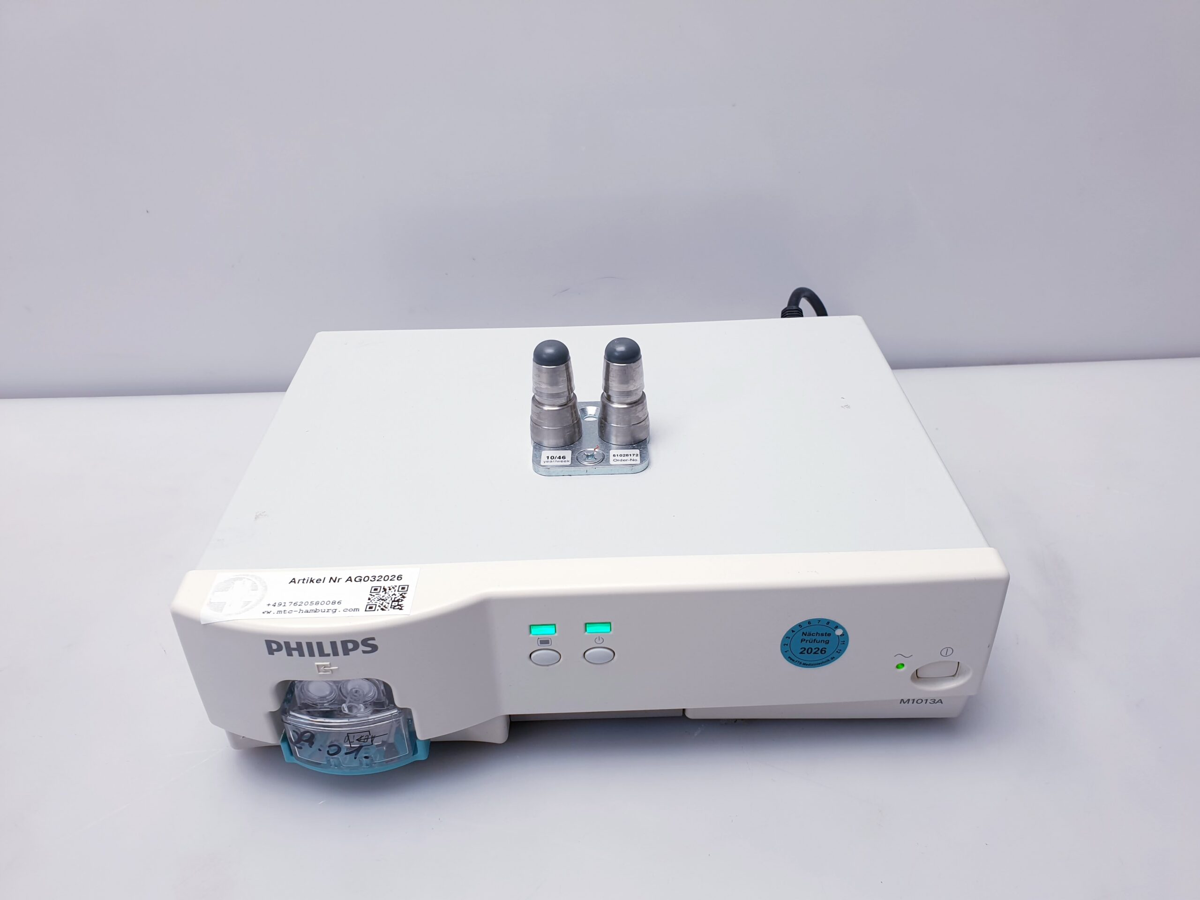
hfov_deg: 67.3
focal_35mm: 26
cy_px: 450
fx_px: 901
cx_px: 600
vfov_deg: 53.1
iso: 50
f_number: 2.4
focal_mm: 4.3
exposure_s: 1/50
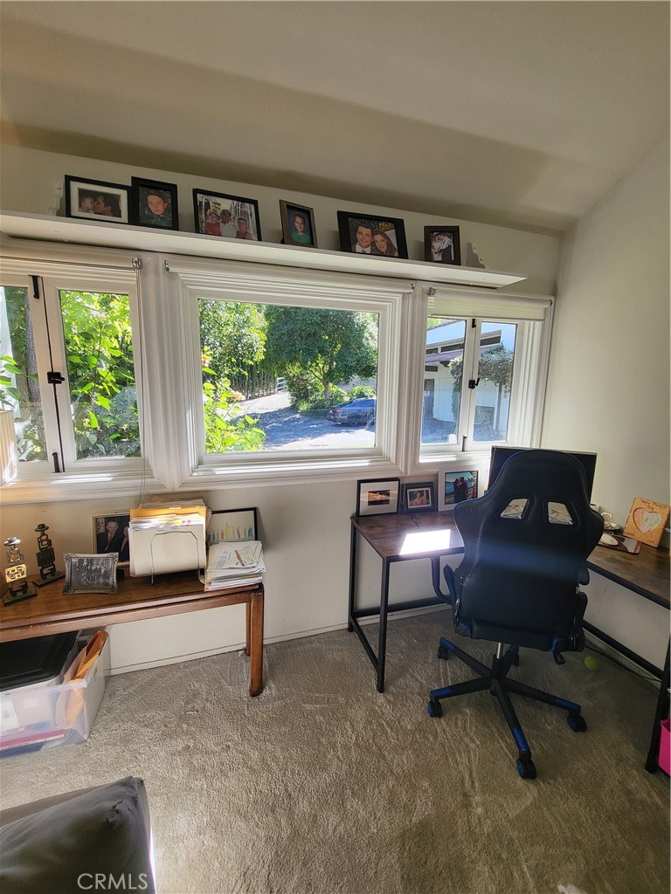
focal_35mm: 13
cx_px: 336
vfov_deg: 106.2
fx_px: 336
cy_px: 447
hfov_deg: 89.9
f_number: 2.2
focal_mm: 1.74
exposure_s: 1/120
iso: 50
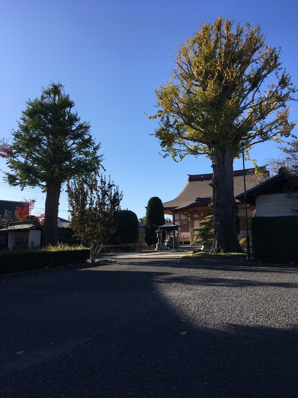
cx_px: 149
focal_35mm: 29
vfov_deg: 61.7
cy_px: 199
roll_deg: +2.3
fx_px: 333
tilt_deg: +5.5
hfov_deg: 48.2
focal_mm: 4.15
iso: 25
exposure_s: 1/1166
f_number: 2.2
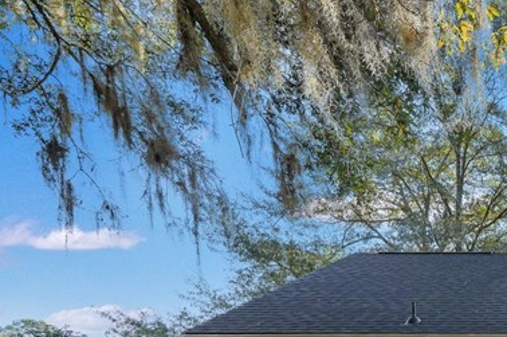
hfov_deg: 30.5
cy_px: 442
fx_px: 647
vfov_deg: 25.1
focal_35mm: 46
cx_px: 704
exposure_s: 1/160
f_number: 9
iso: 320
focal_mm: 16
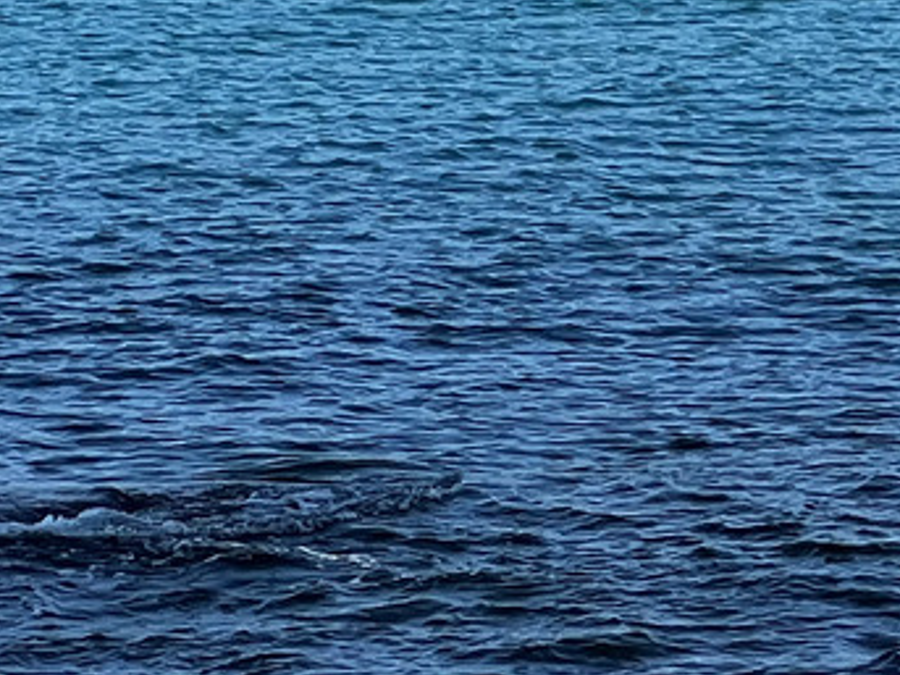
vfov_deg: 4.1
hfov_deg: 5.5
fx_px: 9331
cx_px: 1173
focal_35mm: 359
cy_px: -686
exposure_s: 1/708
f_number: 2.8
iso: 32
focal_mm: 9
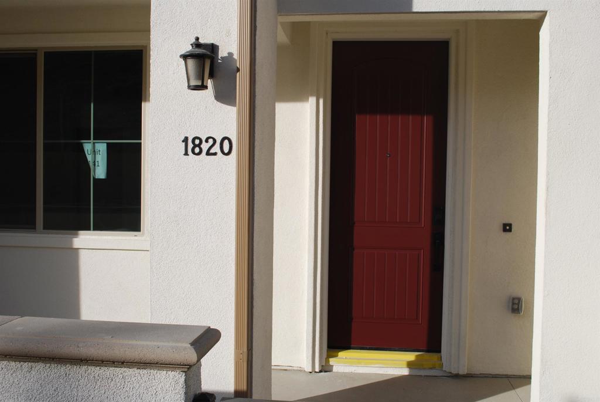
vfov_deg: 37.0
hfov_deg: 53.1
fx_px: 601
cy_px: 201
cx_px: 300
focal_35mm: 36
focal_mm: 24
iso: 100
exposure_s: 1/250
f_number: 8
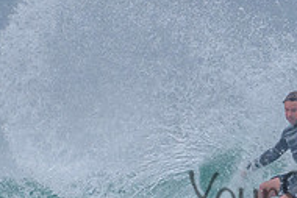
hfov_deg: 1.1
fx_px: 15439
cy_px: 211
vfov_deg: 0.7
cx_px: 272
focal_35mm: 1870
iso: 1100
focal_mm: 500
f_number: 5.6
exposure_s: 1/2000
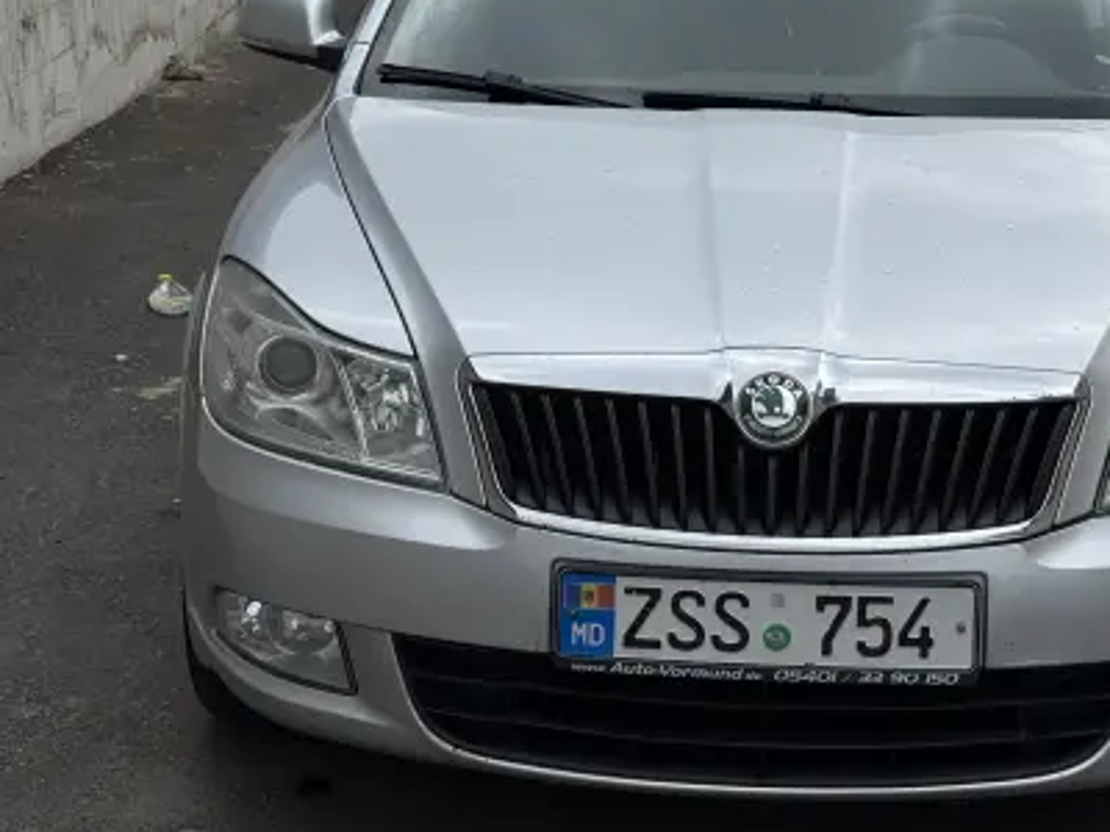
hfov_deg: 24.9
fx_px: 2501
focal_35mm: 78
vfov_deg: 18.9
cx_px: 708
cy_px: 341
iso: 64
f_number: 1.78
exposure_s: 1/5587
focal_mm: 6.76
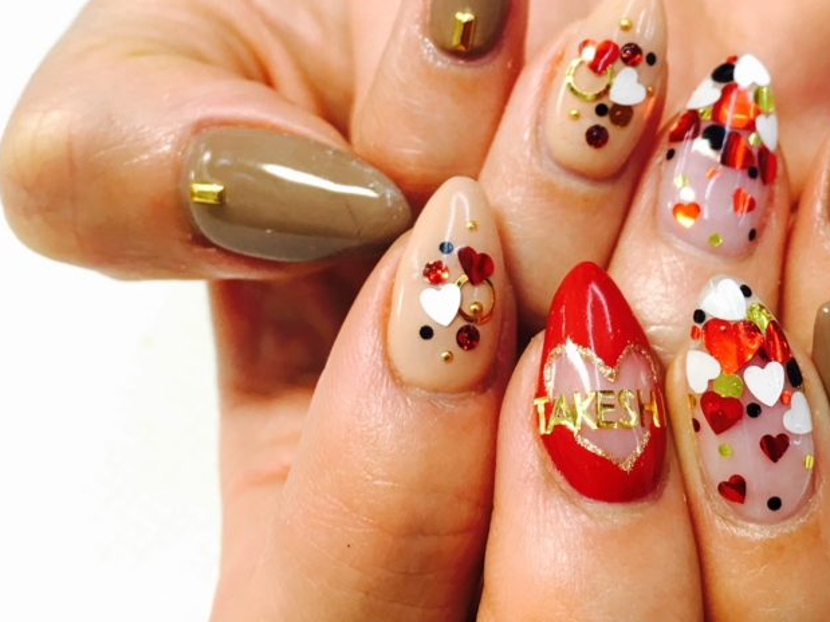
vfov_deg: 29.9
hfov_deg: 39.3
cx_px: 544
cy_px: 182
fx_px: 1151
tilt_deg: -48.7
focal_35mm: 48
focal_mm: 4.15
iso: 25
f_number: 2.2
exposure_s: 1/30
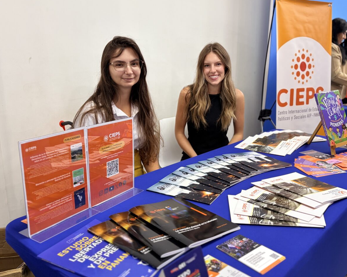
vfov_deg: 44.5
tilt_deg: -13.9
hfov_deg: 54.1
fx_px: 339
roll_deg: -0.9
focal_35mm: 33
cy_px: 137
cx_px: 190
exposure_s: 1/60
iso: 125
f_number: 1.6
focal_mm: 5.96
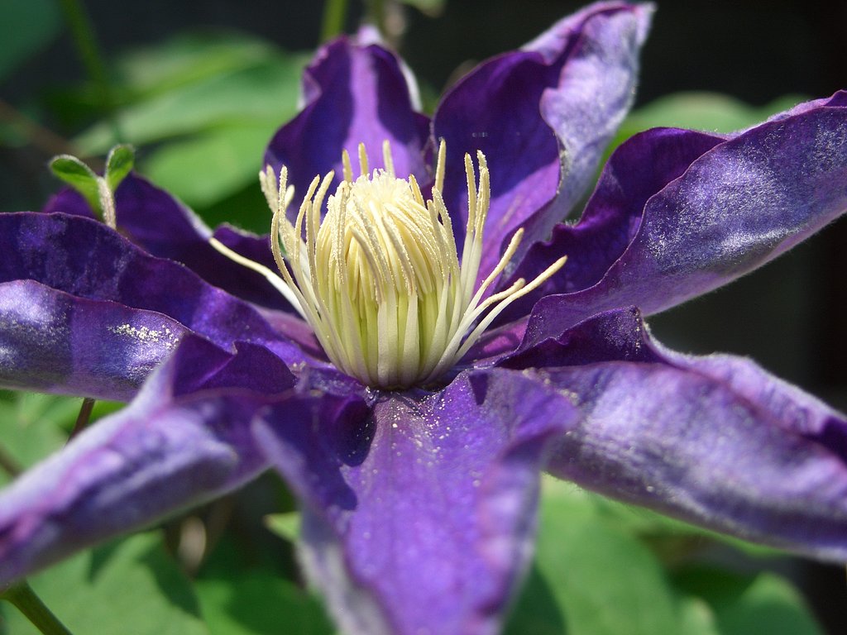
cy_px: 318
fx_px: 1297
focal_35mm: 53
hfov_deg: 36.2
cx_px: 424
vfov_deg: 27.5
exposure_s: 1/400
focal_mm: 11.3
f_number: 3.2
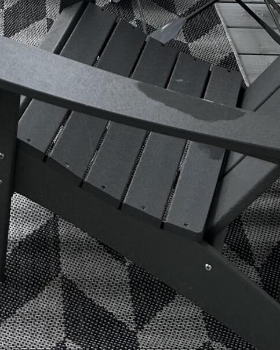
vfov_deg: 19.3
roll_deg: -2.9
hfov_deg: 17.7
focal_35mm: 84
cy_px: -205
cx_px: -16
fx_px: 870
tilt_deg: -23.3
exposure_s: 1/748
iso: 50
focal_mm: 5.7
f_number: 1.5
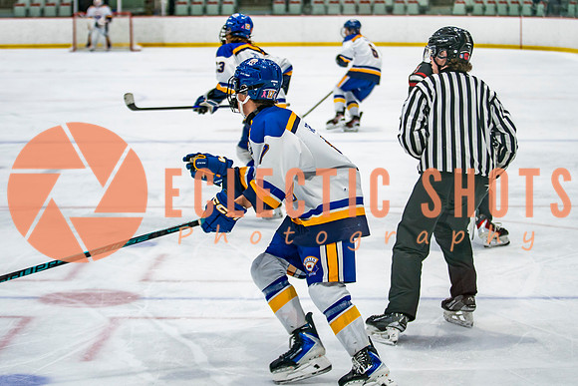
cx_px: 332
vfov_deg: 13.5
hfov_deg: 20.1
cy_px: 120
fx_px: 1630
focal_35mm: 101
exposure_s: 1/640
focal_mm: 70
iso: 800
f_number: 2.8
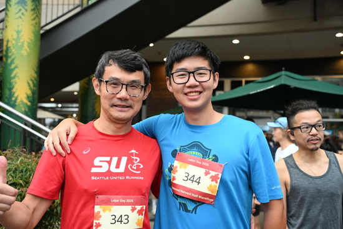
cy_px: 114
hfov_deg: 47.4
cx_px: 172
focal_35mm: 41
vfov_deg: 32.6
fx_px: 391
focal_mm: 41
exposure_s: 1/320
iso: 2000
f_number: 4
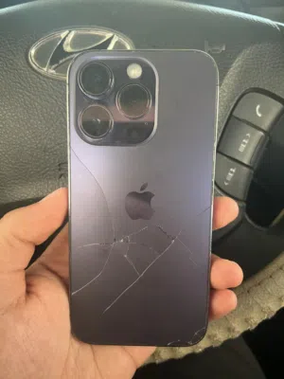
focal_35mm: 26
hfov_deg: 53.1
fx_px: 284
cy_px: 190
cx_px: 142
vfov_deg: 67.3
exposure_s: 1/60
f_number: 1.5
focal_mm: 5.7
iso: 320
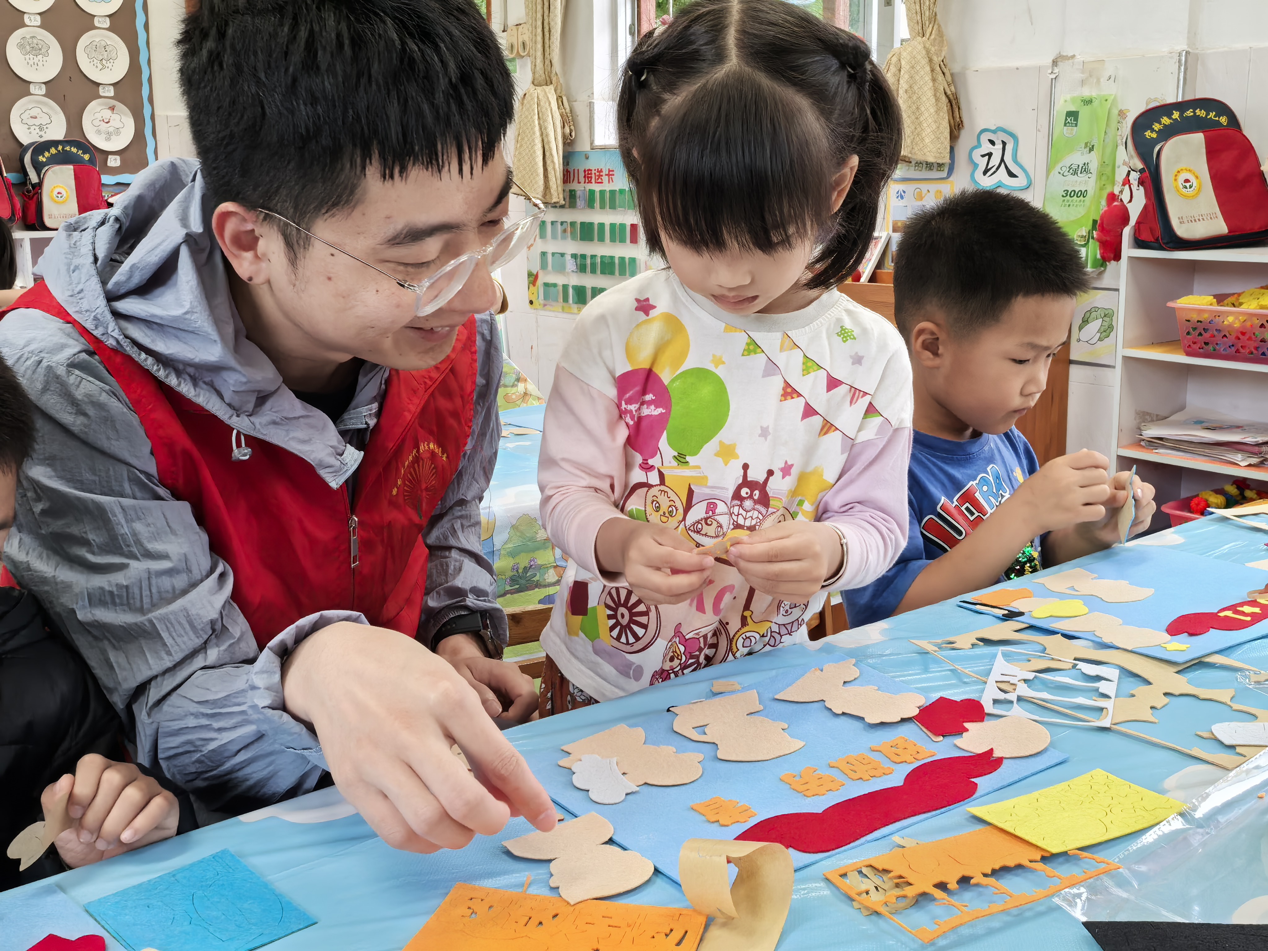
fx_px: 1319
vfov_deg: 39.7
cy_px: 476
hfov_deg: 51.4
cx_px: 634
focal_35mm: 36
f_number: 4
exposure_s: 1/100
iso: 250
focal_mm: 5.75
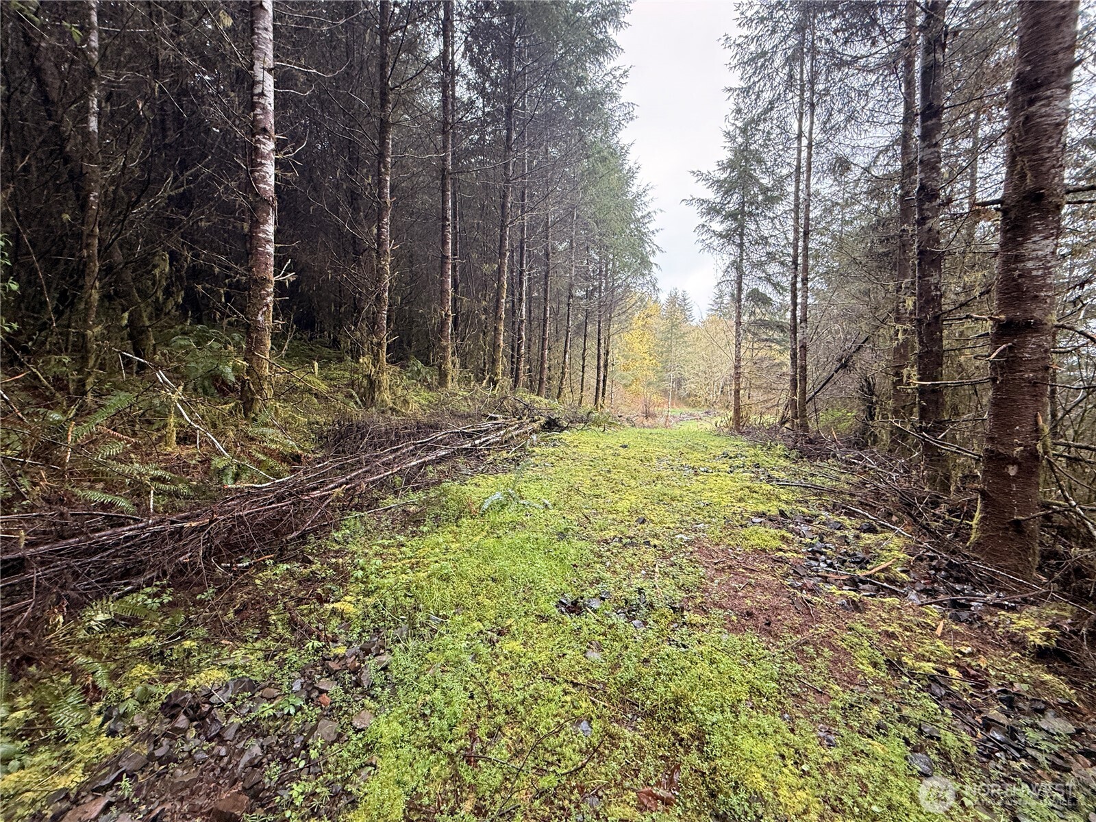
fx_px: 443
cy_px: 411
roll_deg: +2.3
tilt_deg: -1.3
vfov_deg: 85.7
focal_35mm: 14
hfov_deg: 102.1
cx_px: 548
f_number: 2.2
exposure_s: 1/99
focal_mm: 2.22
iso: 125
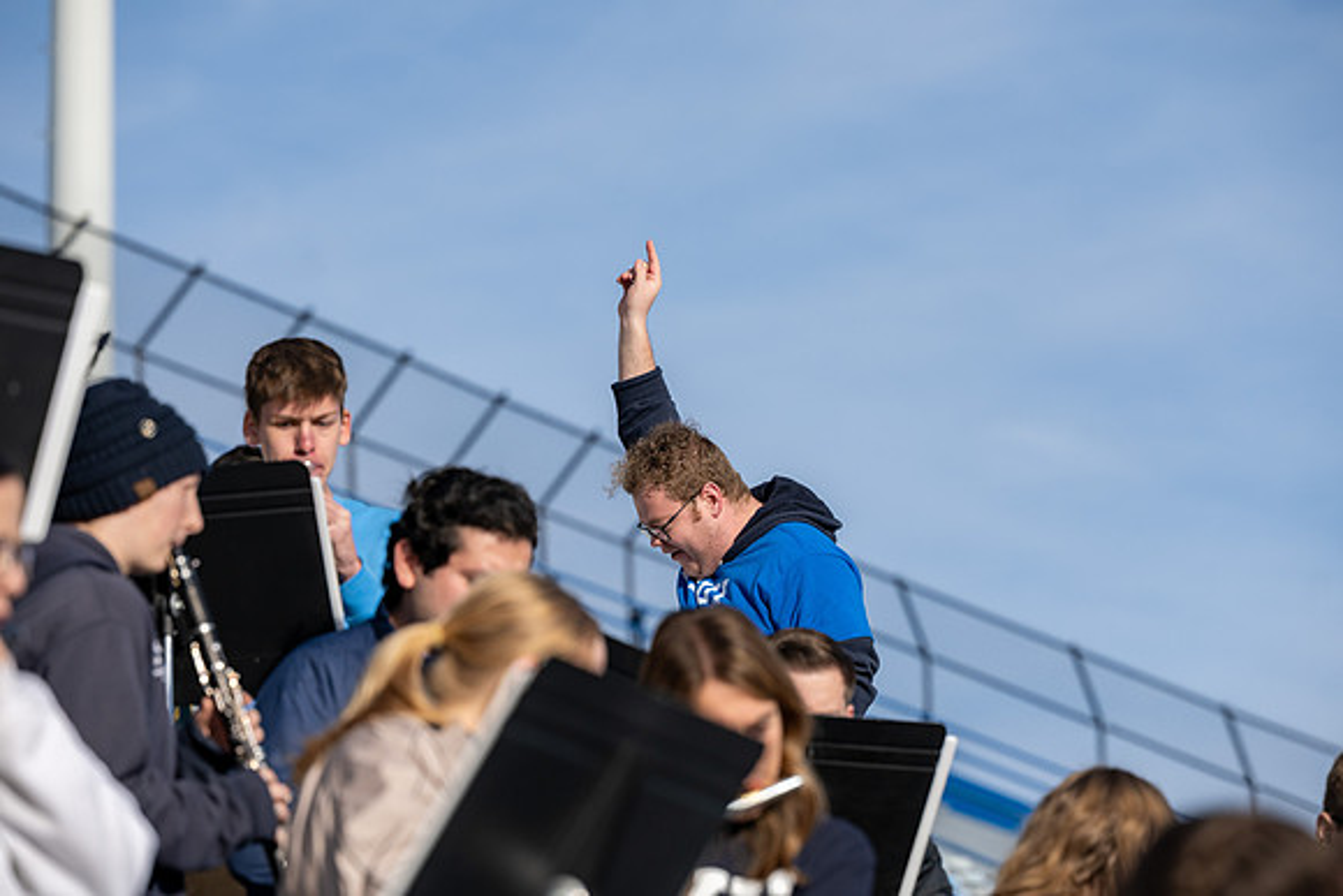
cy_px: 403
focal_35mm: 160
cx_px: 700
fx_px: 5954
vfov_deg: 8.6
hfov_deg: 12.9
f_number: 4
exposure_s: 1/2500
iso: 100
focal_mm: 145
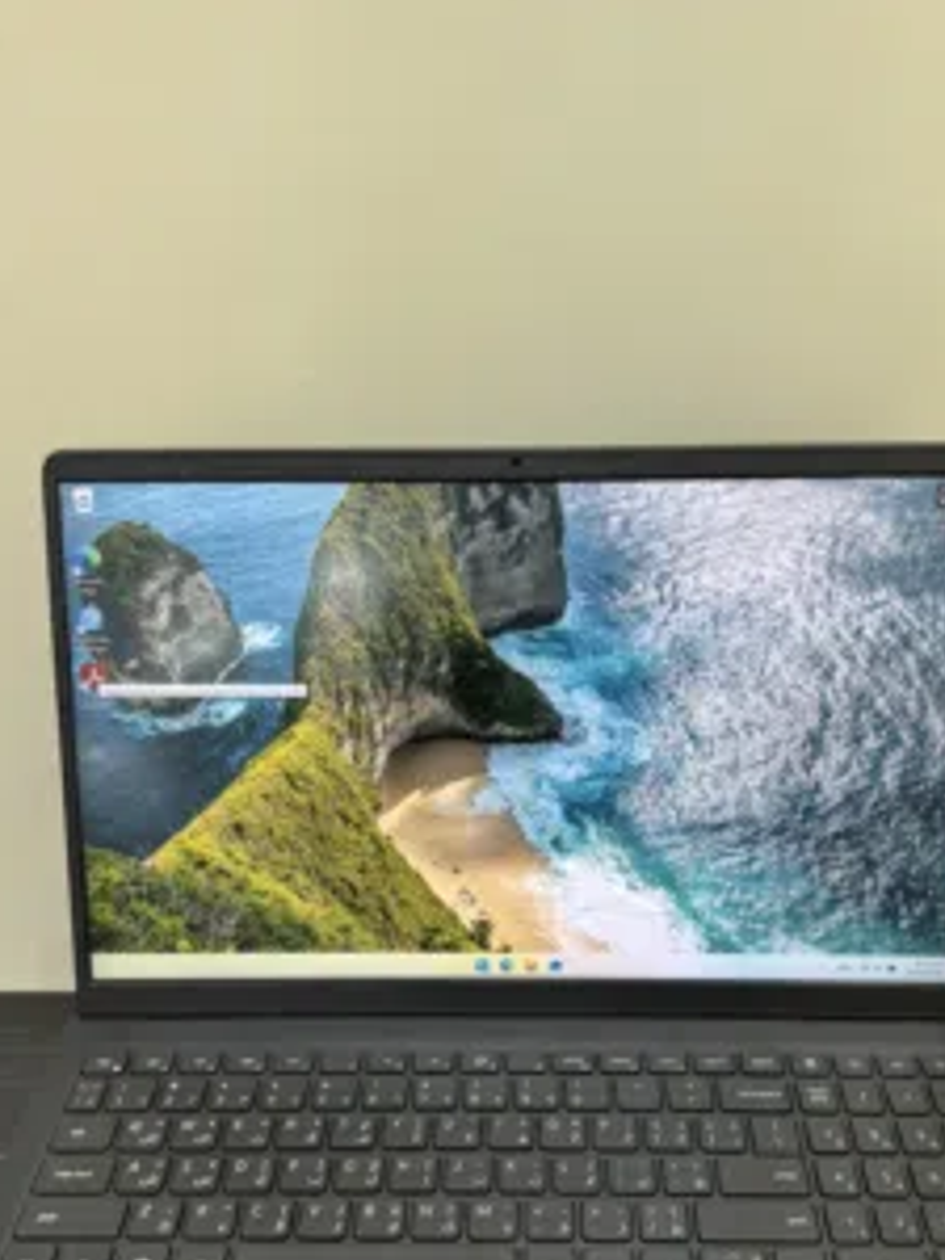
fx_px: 1165
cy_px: 823
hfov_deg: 44.1
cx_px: 525
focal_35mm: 32
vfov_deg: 55.8
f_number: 1.78
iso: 100
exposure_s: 1/100
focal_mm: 6.76
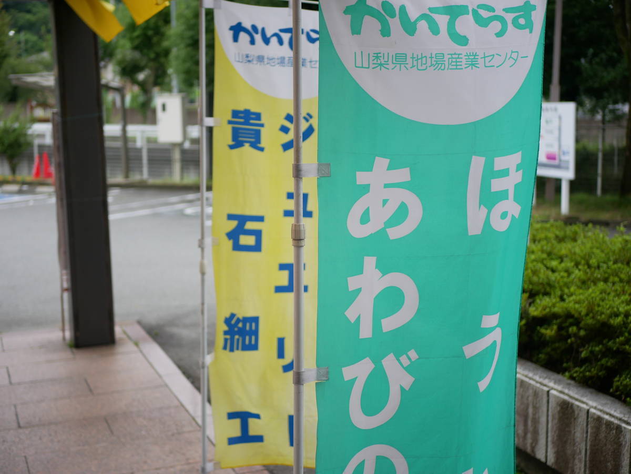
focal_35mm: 50
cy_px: 237
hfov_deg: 38.2
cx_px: 316
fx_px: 912
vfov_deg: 29.1
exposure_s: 1/1300
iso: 200
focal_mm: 25
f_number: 1.7
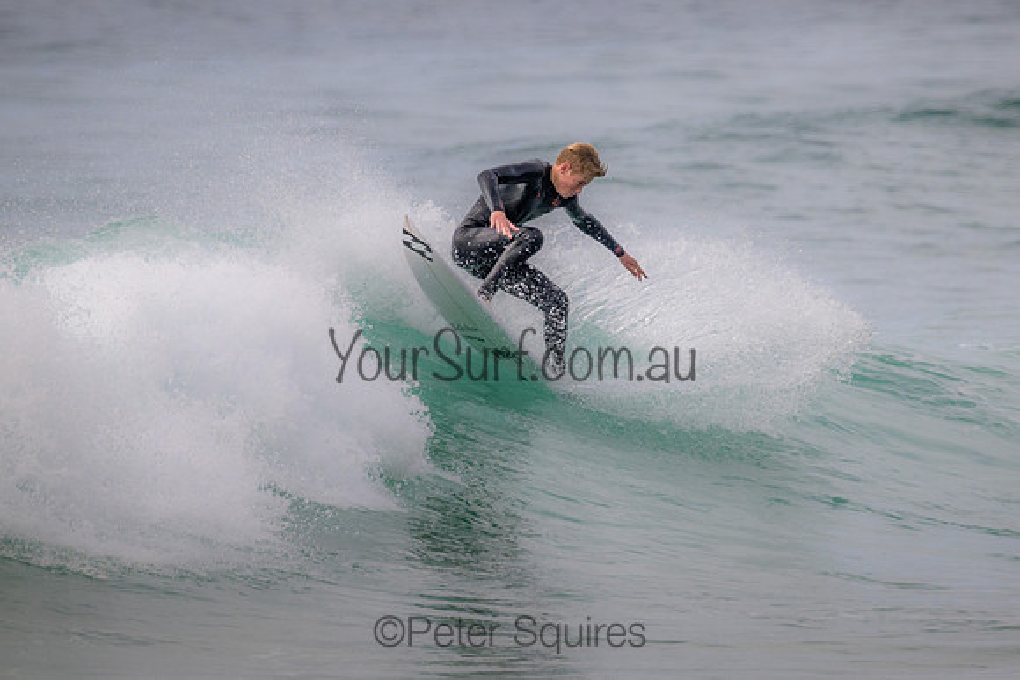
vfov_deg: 1.4
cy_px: 274
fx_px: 27087
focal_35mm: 956
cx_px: 609
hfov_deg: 2.2
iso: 1600
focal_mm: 800
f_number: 11
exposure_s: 1/2000
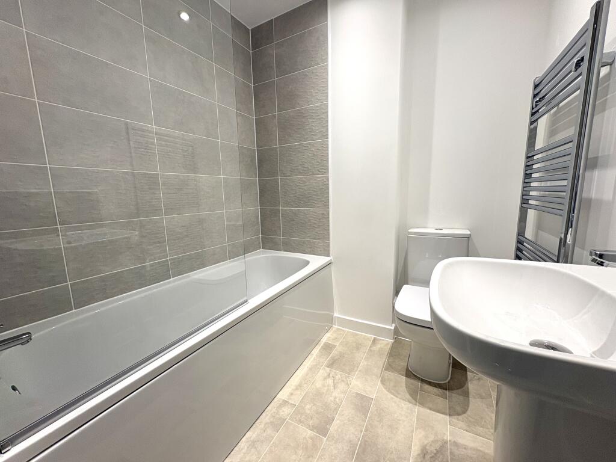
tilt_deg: -8.8
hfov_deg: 102.1
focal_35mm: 14
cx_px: 308
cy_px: 231
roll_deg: +1.4
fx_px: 249
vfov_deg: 85.7
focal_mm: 2.22
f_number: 2.2
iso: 64
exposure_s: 1/100
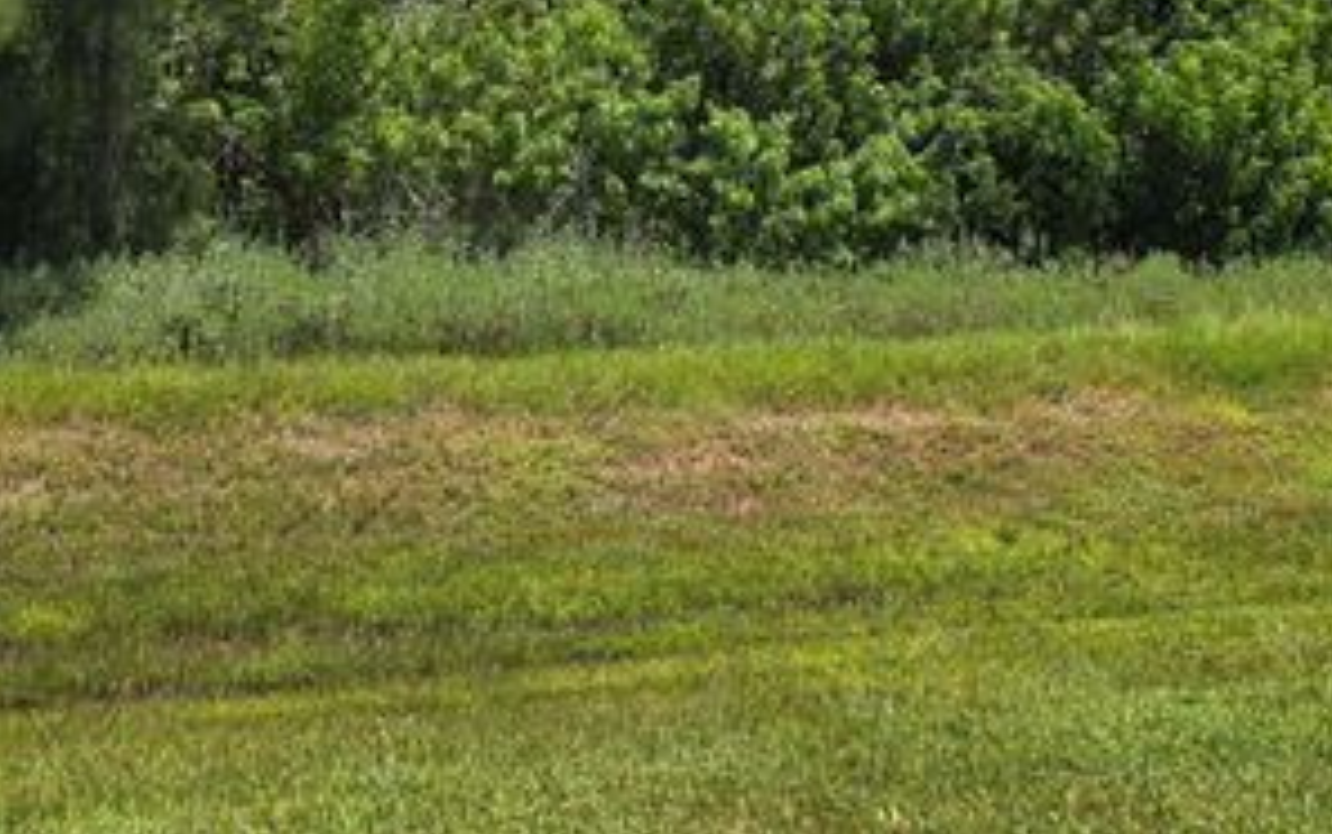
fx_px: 1489
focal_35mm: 41
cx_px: 753
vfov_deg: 29.3
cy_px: 7
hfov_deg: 48.1
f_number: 1.7
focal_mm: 6.3
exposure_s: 1/937
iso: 12
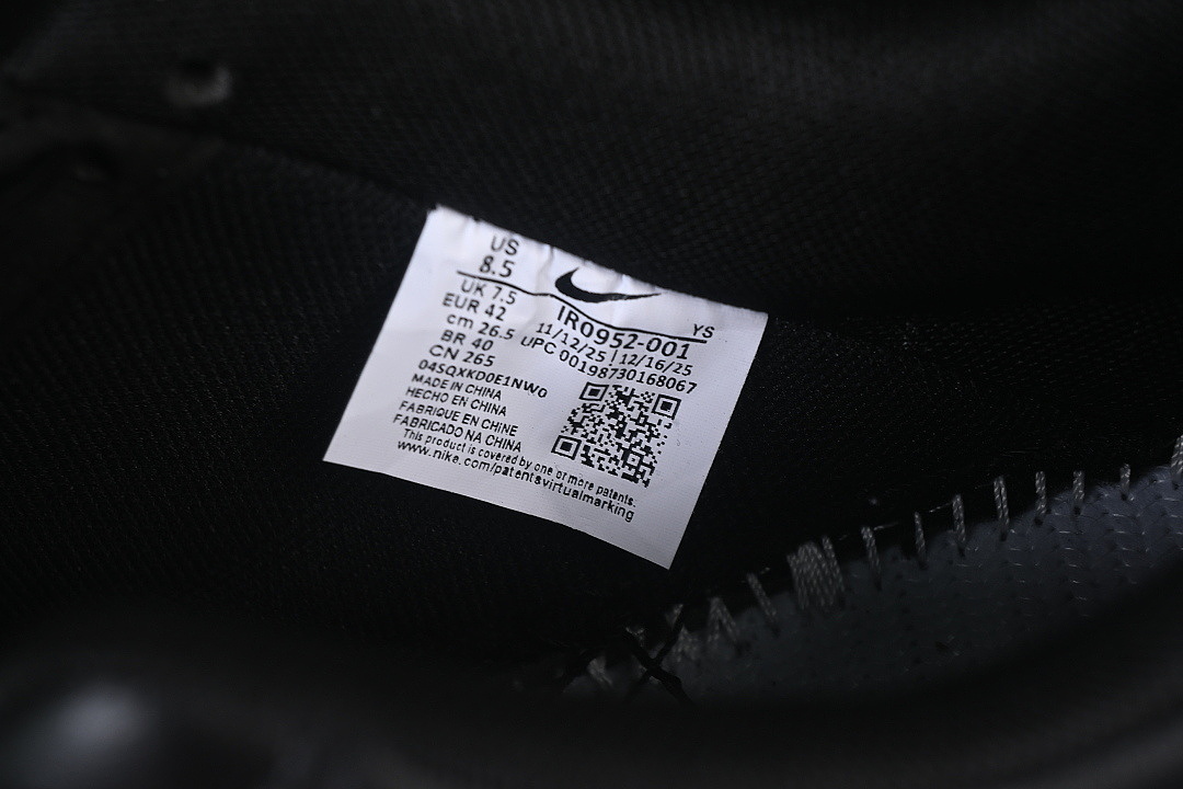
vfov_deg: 18.2
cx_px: 592
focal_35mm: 75
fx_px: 2464
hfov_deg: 27.0
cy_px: 394
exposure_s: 1/60
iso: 160
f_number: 6.3
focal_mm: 50
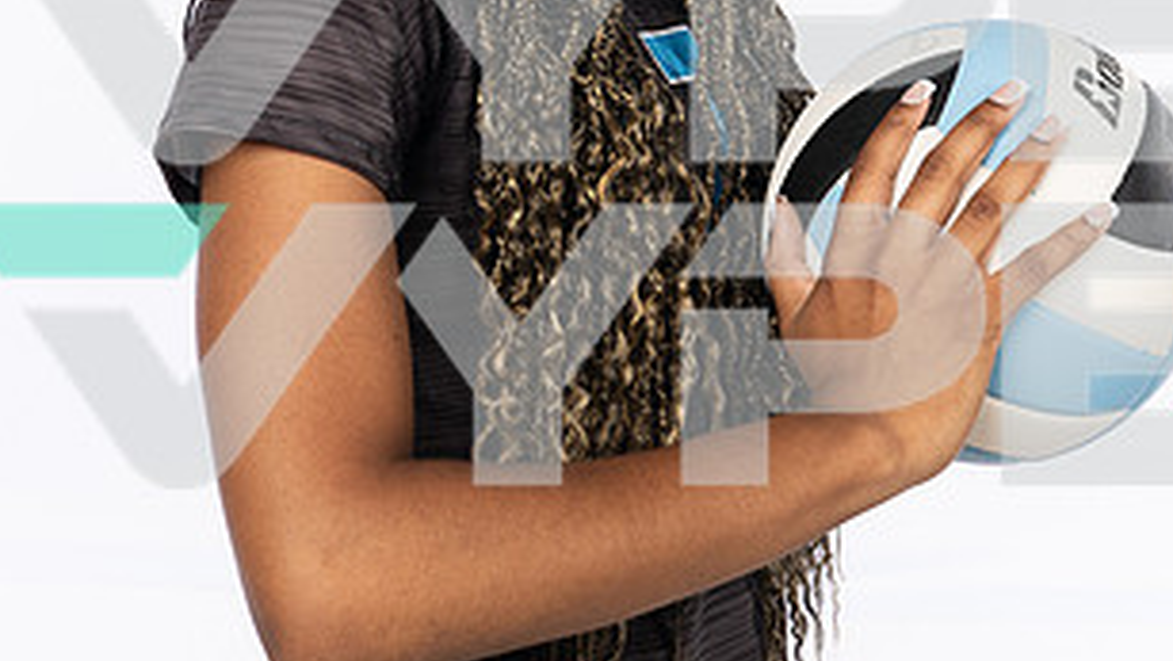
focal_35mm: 76
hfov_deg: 27.8
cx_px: 476
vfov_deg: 15.7
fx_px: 2365
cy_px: 23
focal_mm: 33
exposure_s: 1/250
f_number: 7.1
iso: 200
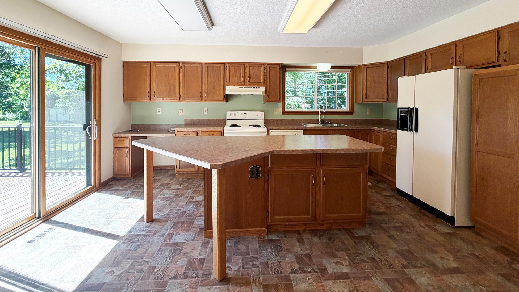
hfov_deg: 99.4
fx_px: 220
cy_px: 107
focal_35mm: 16
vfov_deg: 65.9
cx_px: 257
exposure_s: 1/120
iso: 80
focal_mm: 2.22
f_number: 2.2
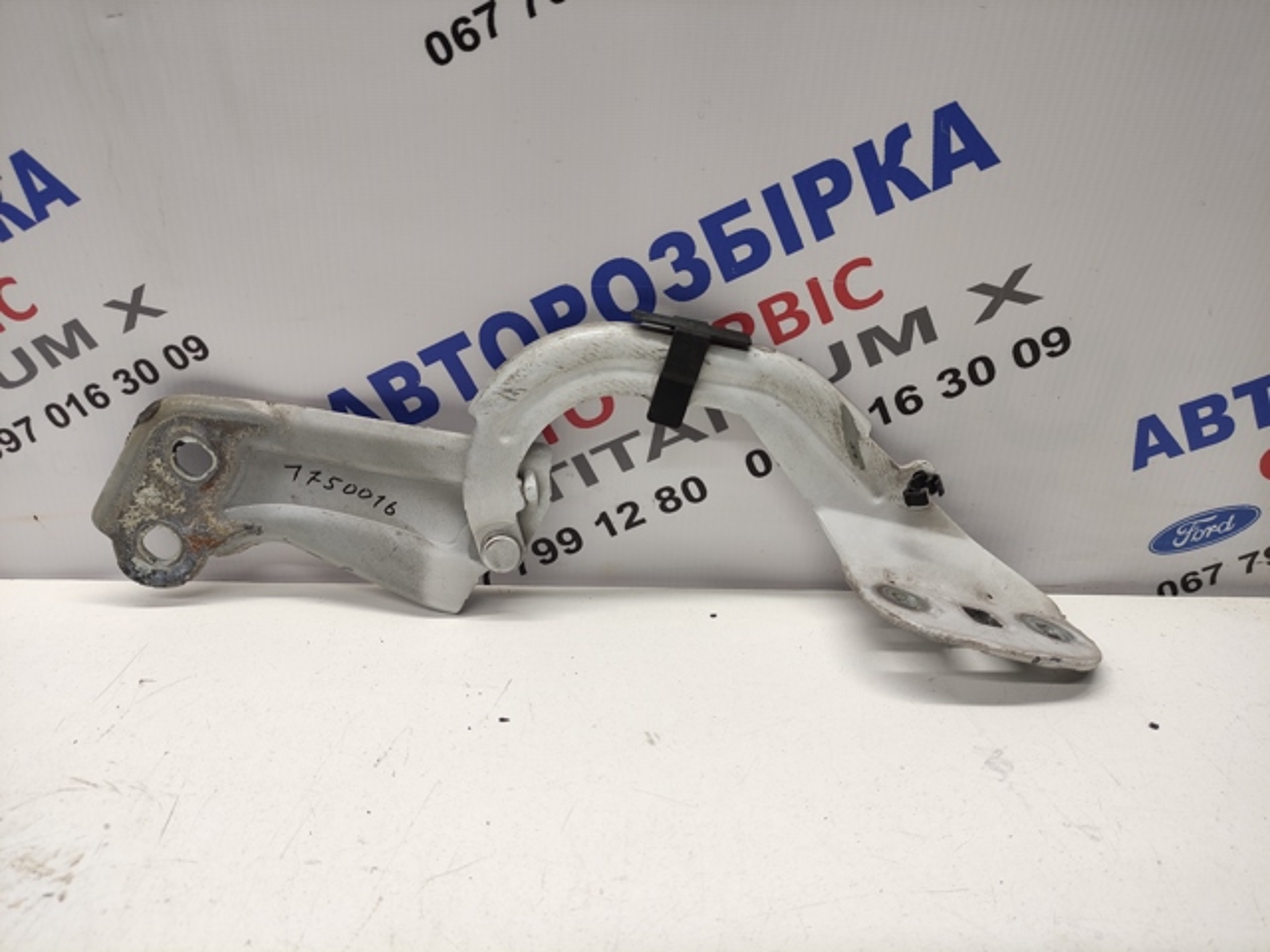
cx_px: 635
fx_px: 917
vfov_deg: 54.9
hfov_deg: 69.4
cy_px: 476
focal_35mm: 25
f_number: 1.89
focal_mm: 5.43
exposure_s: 1/100
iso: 156
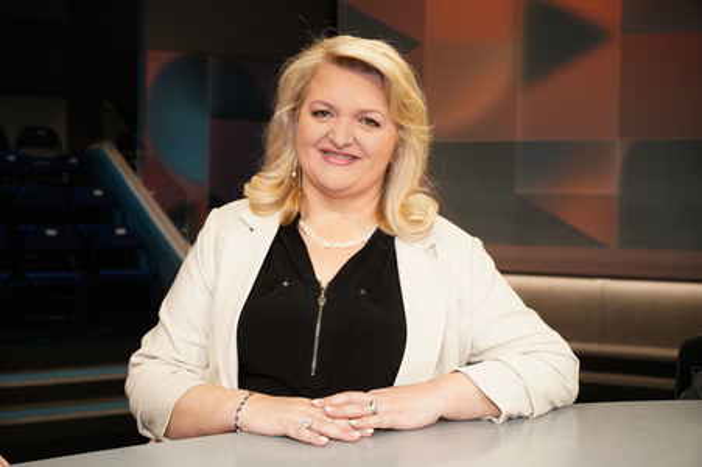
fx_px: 838
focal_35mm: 43
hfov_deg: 45.5
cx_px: 351
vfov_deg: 31.1
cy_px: 234
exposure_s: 1/125
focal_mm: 43
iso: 2000
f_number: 5.6
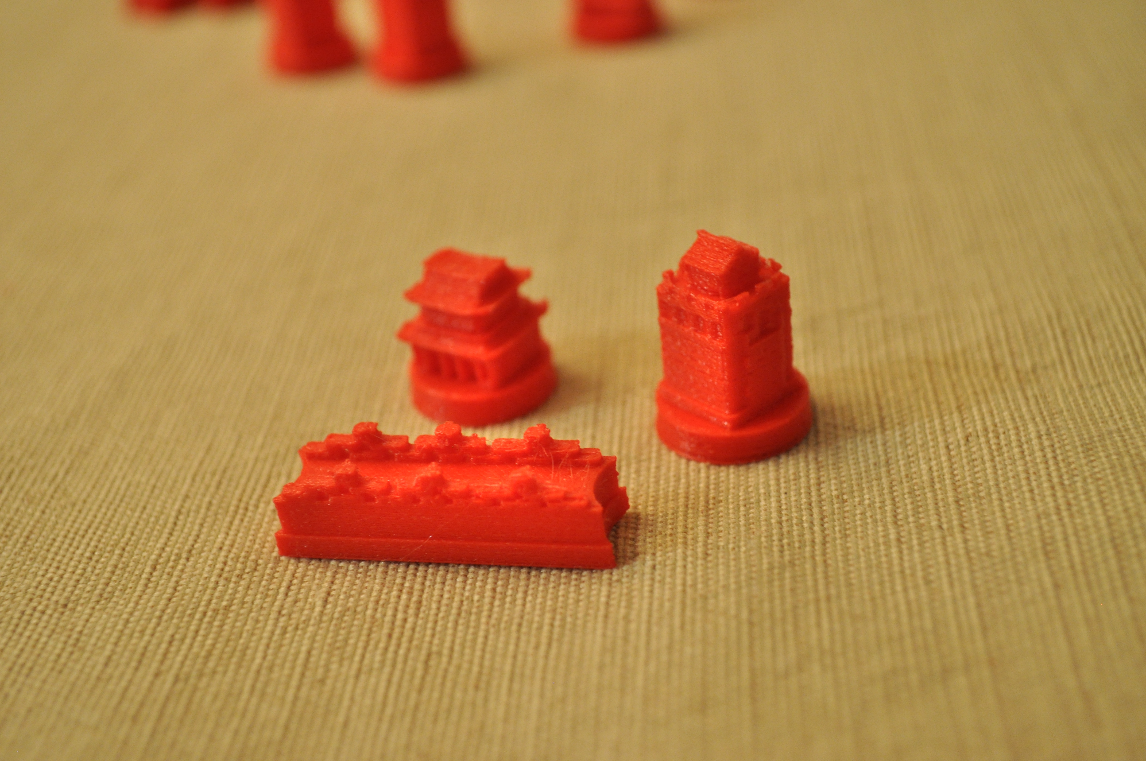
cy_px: 380
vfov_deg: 25.7
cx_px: 573
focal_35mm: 52
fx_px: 1669
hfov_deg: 37.9
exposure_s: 1/8
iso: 800
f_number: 5
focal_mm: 35
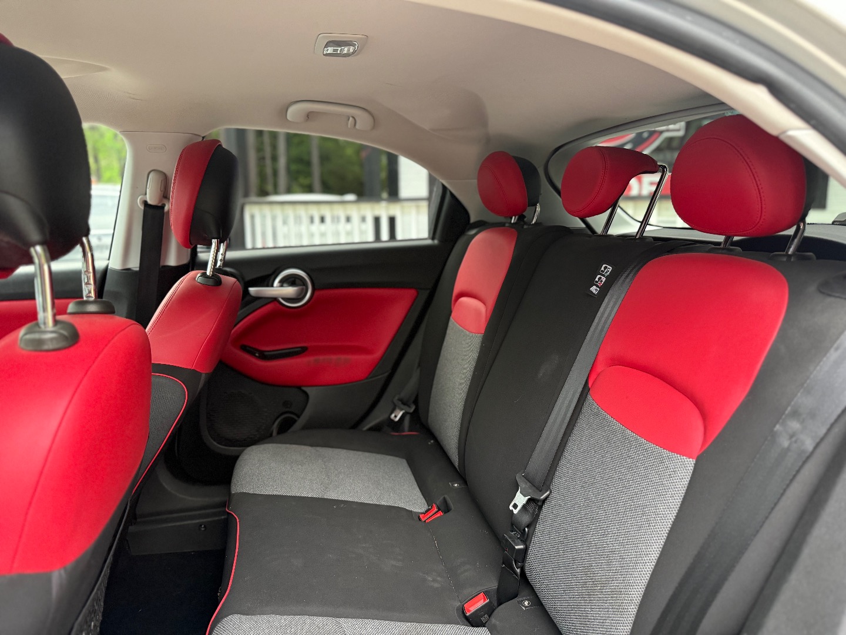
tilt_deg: -10.1
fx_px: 587
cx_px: 423
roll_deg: +0.3
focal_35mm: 24
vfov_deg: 56.8
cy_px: 318
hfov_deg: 71.6
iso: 320
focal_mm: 6.76
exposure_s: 1/60
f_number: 1.78
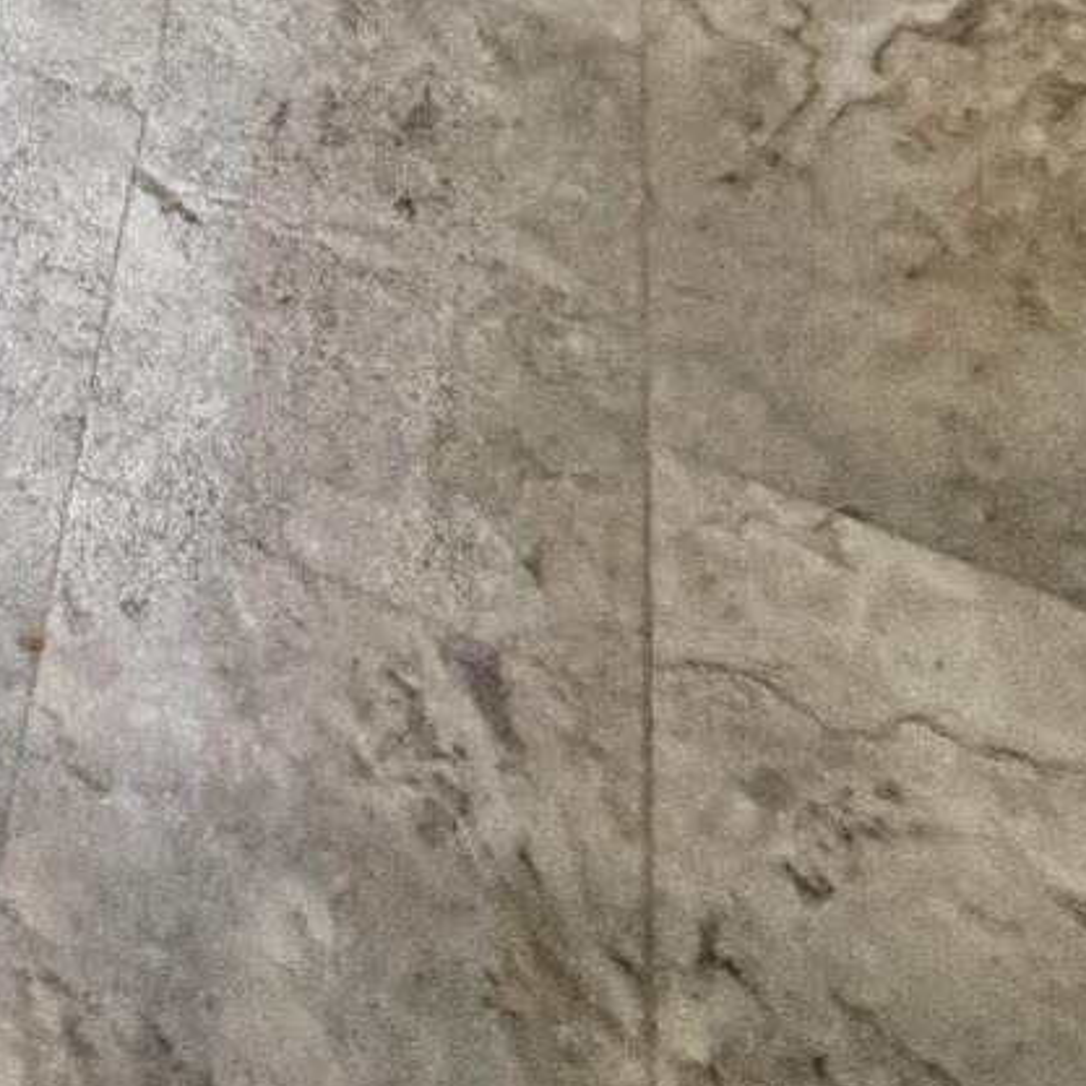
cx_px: -1328
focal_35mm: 89
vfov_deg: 12.7
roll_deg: +1.0
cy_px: -1802
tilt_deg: -5.9
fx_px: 3159
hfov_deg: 14.6
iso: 160
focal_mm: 2.22
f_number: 2.2
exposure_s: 1/60
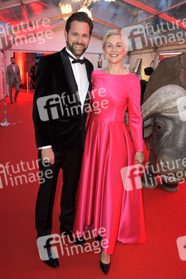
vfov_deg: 63.7
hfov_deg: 44.9
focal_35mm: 29
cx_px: 93
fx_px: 225
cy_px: 140
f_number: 5.6
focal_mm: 29
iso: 1600
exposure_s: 1/30
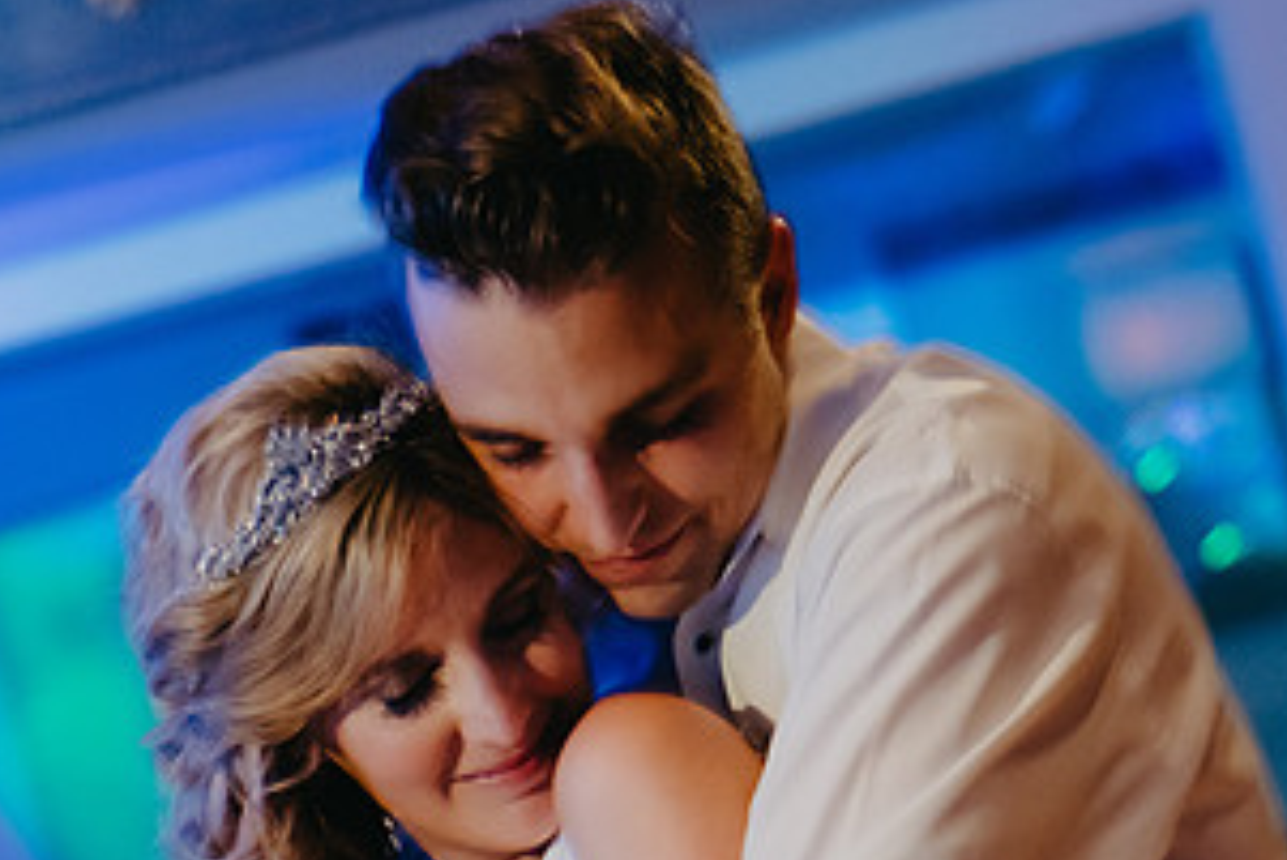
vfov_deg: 10.1
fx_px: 4828
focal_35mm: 135
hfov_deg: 15.2
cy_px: 755
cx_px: 607
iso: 2000
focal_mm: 70
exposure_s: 1/40
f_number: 2.8
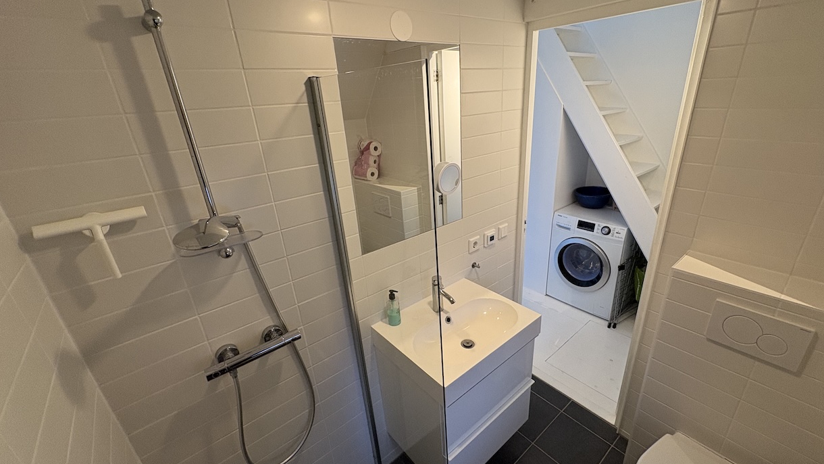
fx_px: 350
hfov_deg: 99.3
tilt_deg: -22.7
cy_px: 235
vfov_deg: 67.1
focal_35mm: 16
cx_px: 427
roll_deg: +3.1
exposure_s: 1/50
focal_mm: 2.22
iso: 200
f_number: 2.2
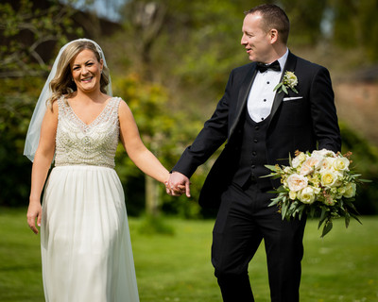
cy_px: 151
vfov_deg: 8.3
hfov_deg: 10.4
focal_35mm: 186
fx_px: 2079
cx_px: 195
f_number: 2.8
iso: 100
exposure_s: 1/1250
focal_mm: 165
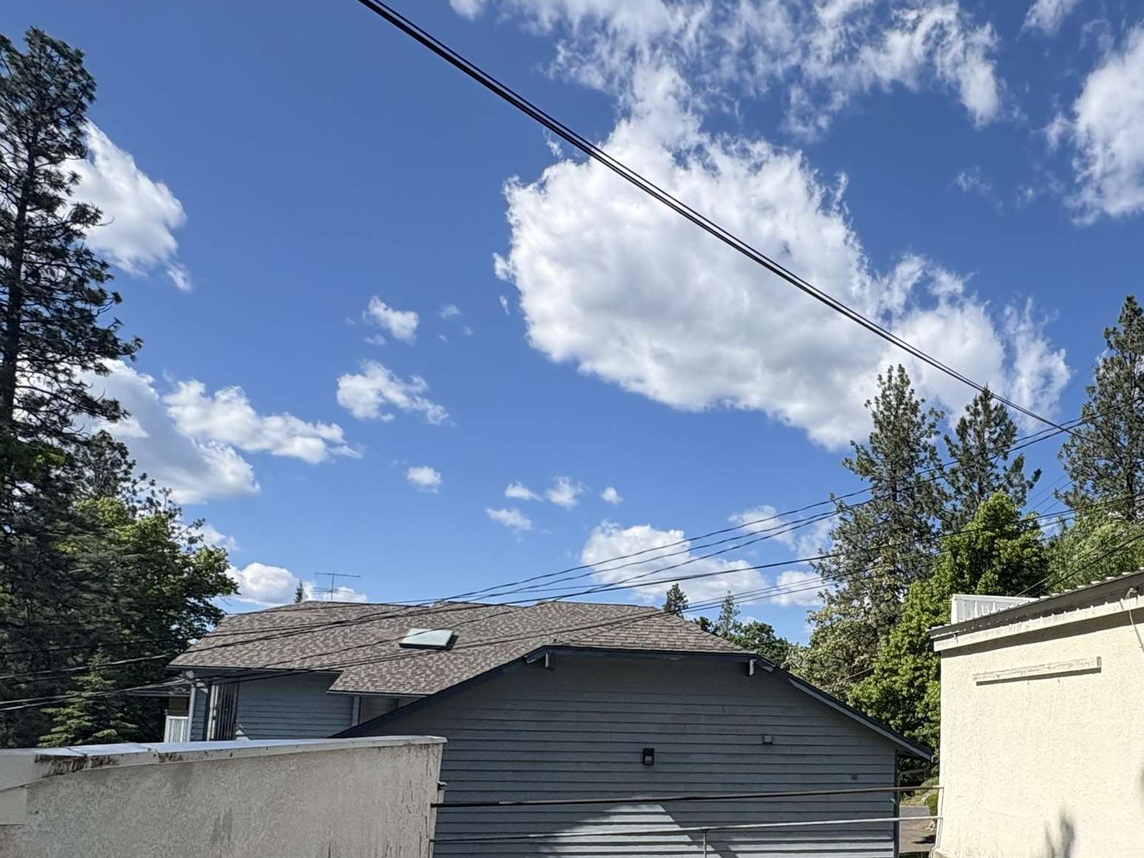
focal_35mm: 28
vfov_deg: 48.1
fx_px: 925
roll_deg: -0.9
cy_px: 629
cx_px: 880
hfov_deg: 59.5
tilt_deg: +6.8
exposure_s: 1/2770
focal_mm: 2.22
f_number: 2.2
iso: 40
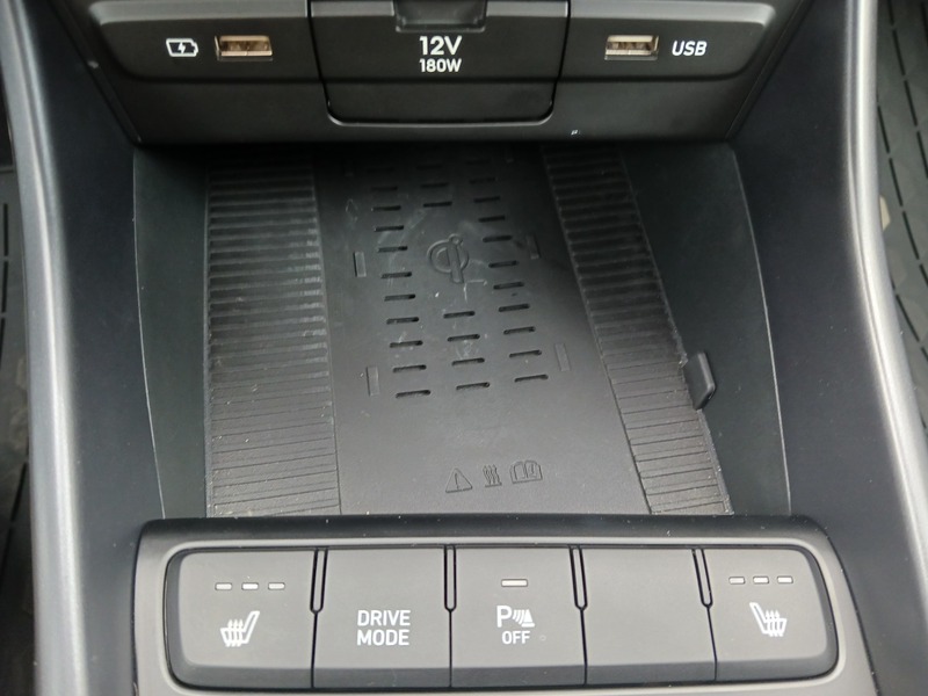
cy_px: 348
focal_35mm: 27
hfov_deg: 65.3
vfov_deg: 51.4
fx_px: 724
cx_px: 464
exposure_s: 1/33
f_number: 1.8
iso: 250
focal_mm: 4
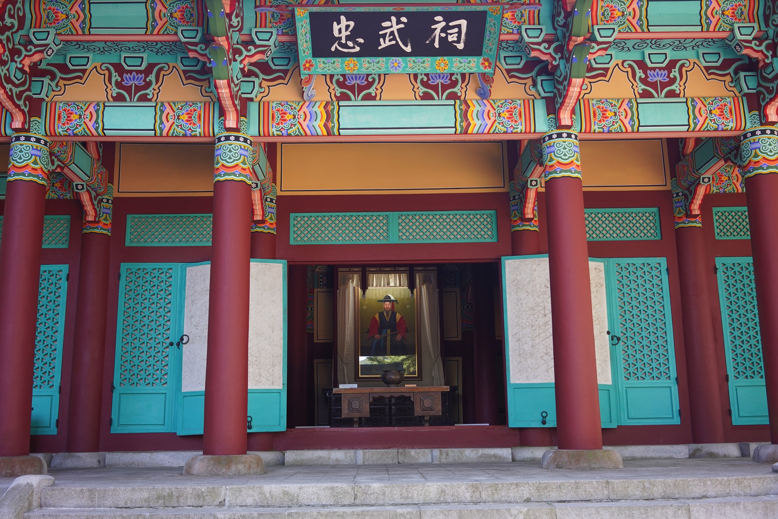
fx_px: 756
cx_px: 389
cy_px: 260
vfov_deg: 37.9
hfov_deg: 54.4
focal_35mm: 35
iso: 400
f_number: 4
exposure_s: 1/100
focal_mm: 35
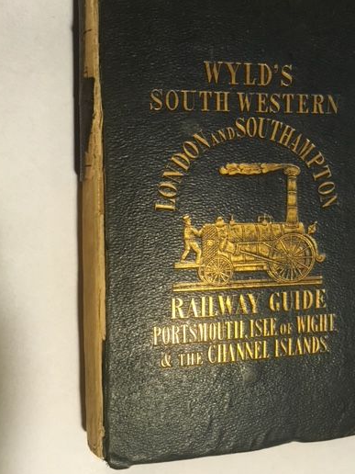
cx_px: 194
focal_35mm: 36
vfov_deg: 51.3
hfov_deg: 39.6
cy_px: 220
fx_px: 492
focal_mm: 4.15
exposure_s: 1/33
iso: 200
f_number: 2.2
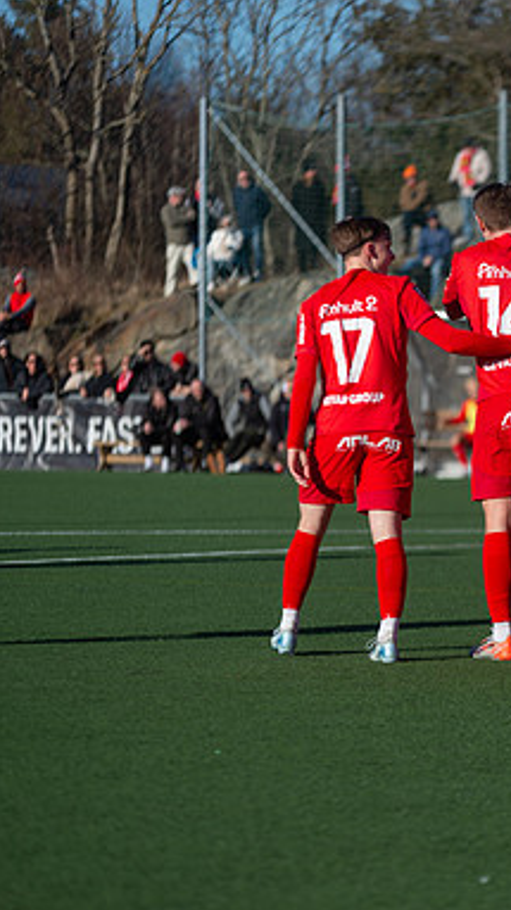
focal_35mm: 238
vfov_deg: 9.1
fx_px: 5742
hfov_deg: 5.1
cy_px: 456
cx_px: 587
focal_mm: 150
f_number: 3.2
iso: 100
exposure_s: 1/1600
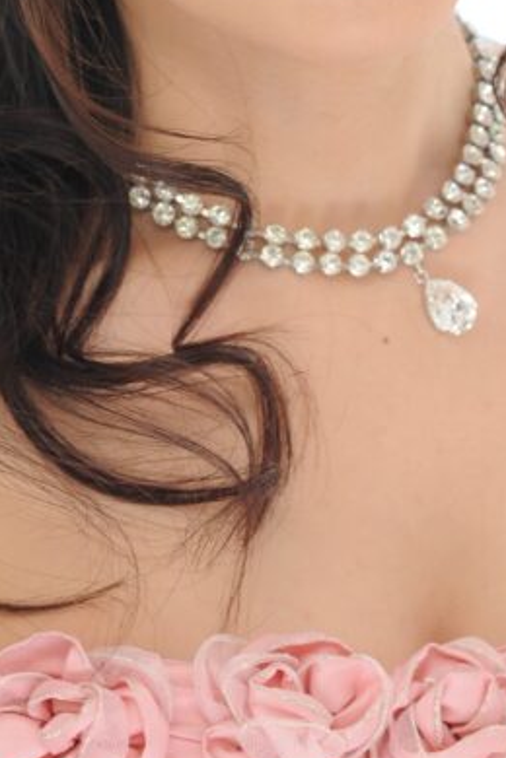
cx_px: 247
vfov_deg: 7.9
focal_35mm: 262
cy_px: 180
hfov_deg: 5.2
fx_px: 5523
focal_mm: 85
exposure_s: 1/125
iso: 250
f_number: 5.6
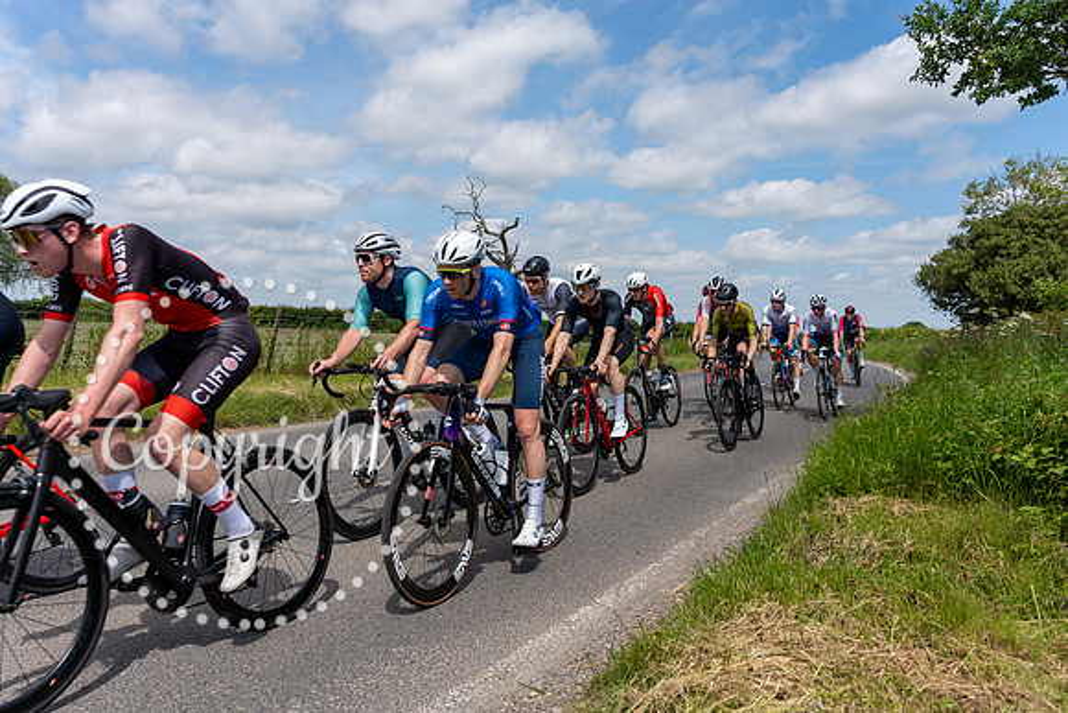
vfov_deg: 45.0
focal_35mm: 29
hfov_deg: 63.6
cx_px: 534
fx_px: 860
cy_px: 356
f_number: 6.3
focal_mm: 29
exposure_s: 1/1250
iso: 100
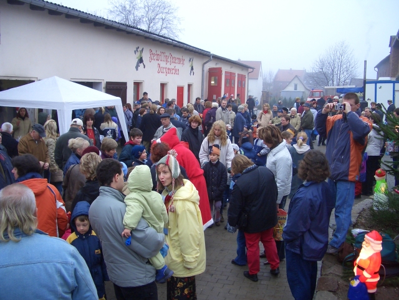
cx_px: 200
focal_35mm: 35
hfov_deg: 52.6
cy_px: 150
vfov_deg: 40.7
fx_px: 403
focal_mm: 5.8
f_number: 2.6
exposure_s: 1/50
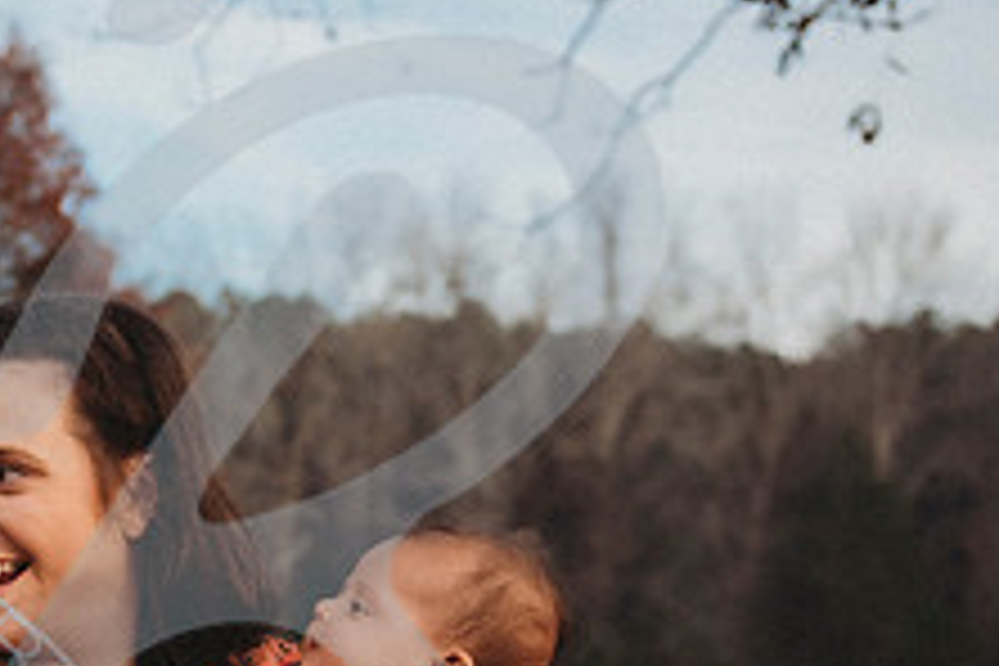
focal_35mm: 88
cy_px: 593
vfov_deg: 15.4
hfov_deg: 21.9
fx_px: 2442
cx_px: -90
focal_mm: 32
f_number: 2.8
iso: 100
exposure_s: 1/500
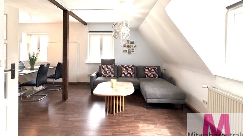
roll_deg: -0.9
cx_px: 118
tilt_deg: -0.7
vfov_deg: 66.3
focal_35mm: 16
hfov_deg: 99.4
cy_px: 53
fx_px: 103
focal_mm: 2.22
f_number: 2.2
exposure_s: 1/121
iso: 100
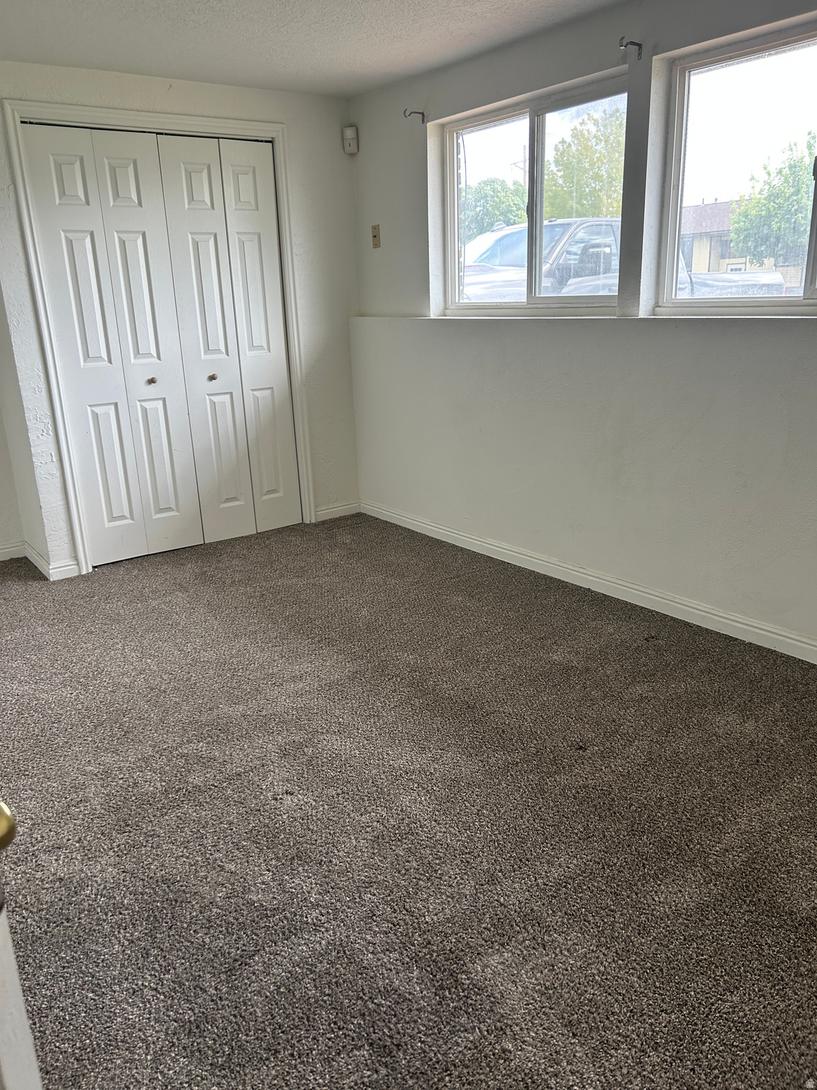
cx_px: 408
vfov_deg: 67.3
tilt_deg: -14.9
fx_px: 818
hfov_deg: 53.1
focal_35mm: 26
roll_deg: +3.7
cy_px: 545
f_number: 1.5
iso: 64
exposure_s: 1/146
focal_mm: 5.7
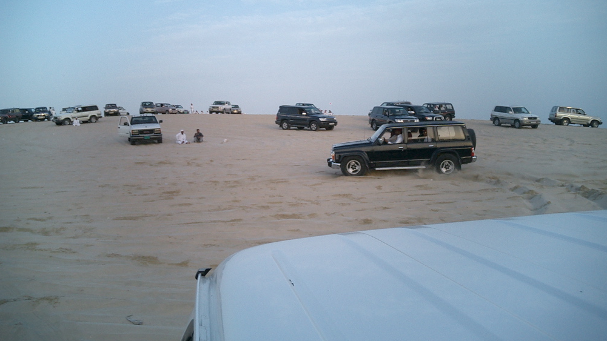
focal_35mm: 39
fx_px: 628
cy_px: 145
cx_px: 304
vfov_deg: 30.4
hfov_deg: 51.6
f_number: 4.2
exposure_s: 1/200
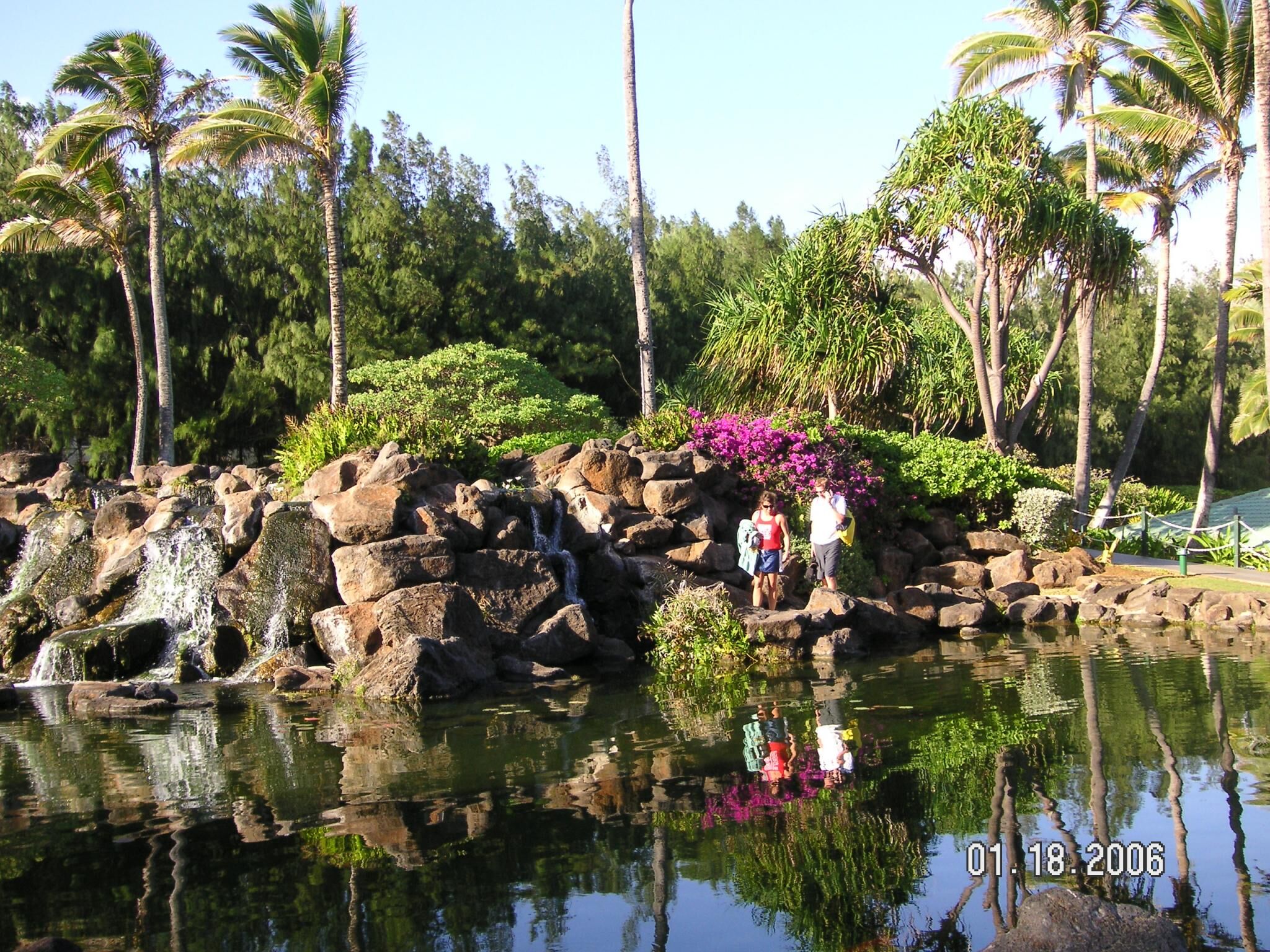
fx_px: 1504
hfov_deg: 45.8
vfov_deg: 35.1
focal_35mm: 41
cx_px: 635
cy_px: 476
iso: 50
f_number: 3
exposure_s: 1/350
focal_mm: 6.9
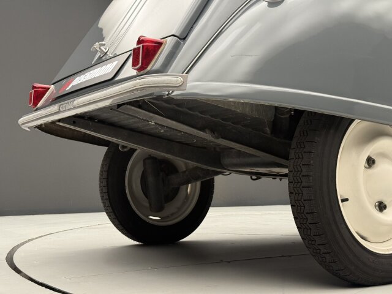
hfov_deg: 39.7
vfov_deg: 30.3
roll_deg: +0.3
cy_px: 147
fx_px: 544
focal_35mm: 48
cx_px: 196
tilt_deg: +5.0
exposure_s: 1/99
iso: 250
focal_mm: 6.76
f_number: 1.78
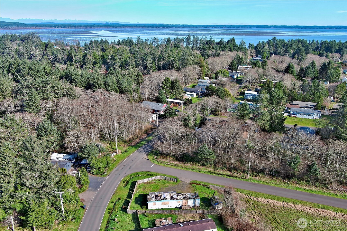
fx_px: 279
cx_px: 174
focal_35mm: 29
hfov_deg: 63.7
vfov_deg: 45.0
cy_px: 116
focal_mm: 10.57
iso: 100
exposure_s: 1/835
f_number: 2.8
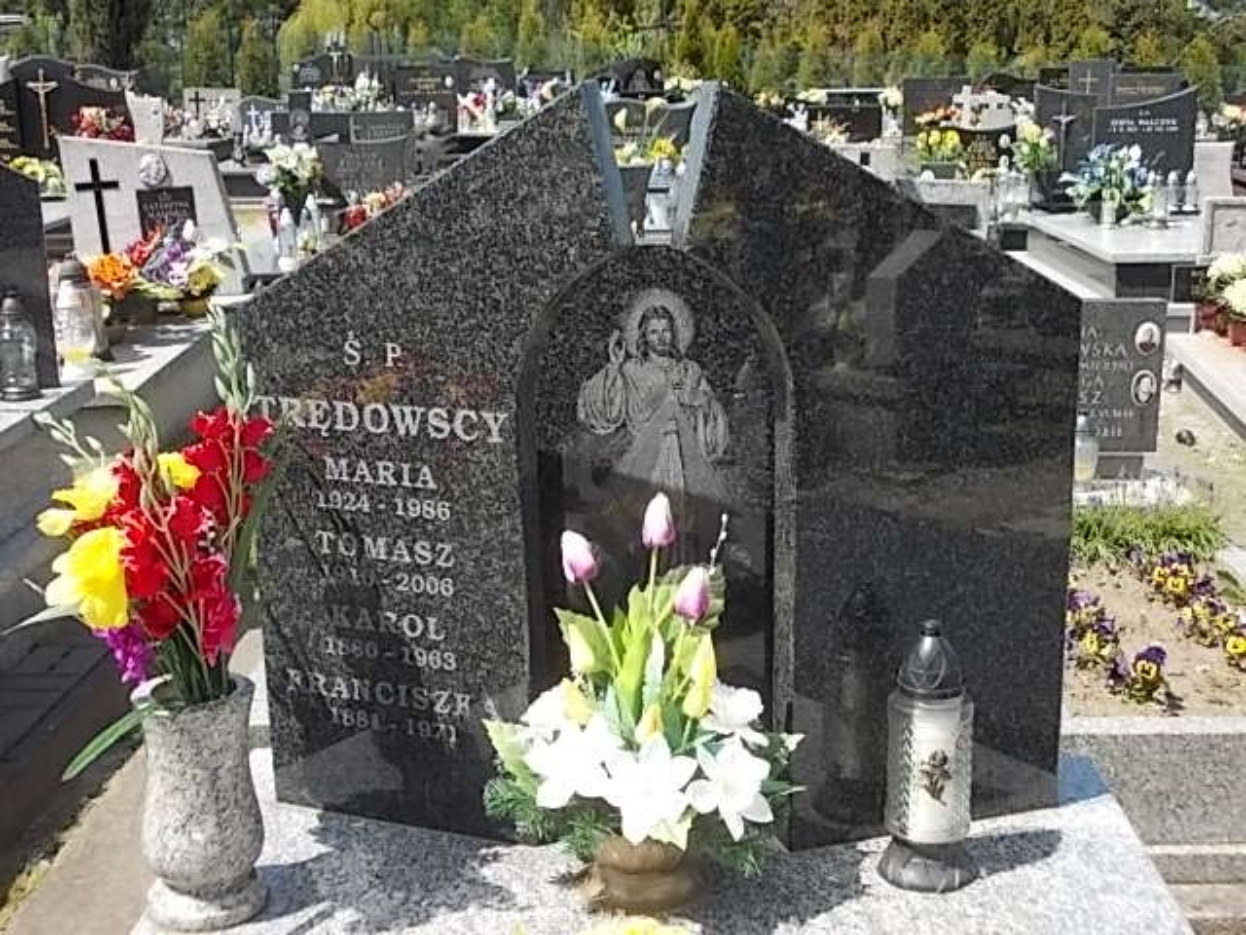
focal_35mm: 43
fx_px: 1548
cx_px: 623
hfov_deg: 43.9
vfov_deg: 33.6
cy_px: 468
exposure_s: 1/500
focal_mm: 6.1
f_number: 3.3
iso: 80
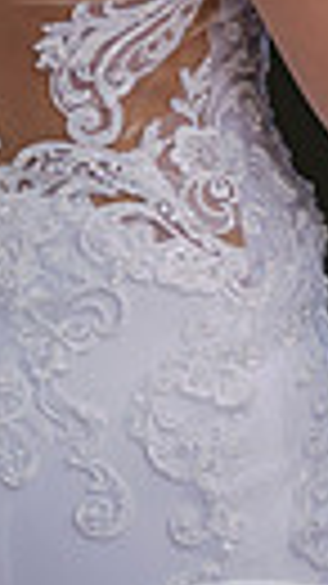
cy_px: -153
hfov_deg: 6.7
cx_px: 335
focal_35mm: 181
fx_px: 2802
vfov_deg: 11.6
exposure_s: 1/640
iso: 160
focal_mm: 50
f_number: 2
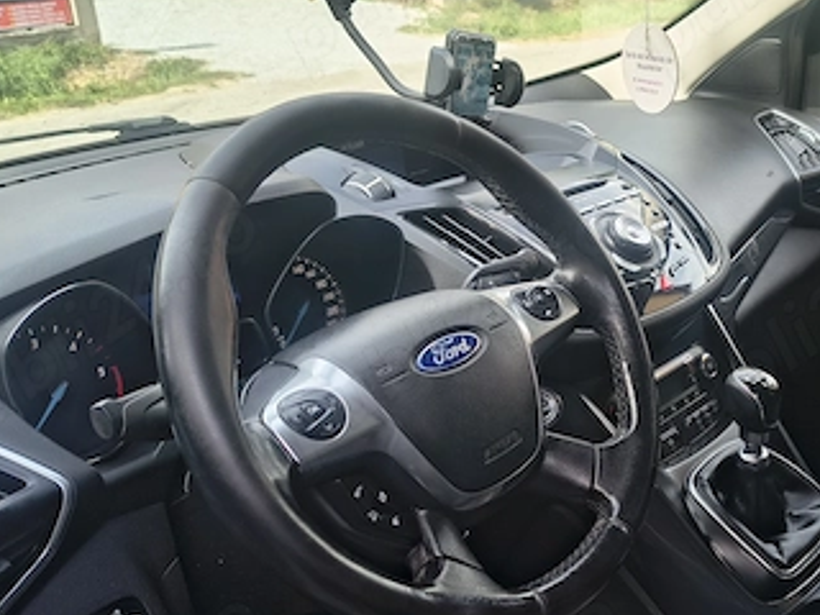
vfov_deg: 32.1
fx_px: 1066
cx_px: 630
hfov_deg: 40.7
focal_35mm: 45
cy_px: 359
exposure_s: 1/237
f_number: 1.8
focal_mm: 5.56
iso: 100
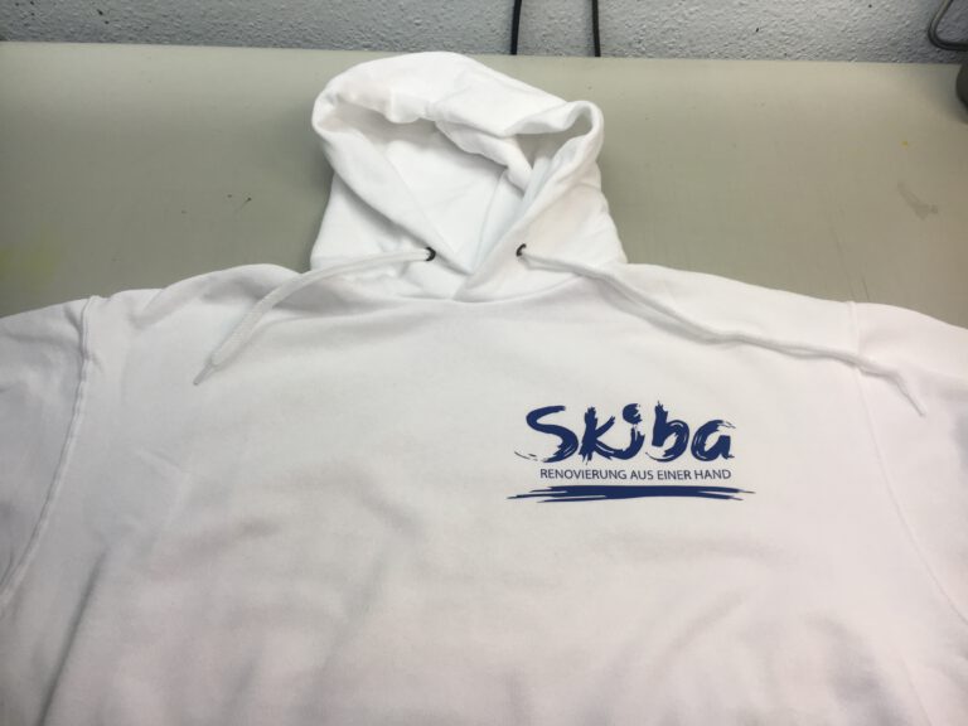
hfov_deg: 61.7
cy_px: 363
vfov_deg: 48.2
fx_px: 811
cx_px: 484
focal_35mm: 29
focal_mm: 4.15
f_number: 2.2
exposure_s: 1/100
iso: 40
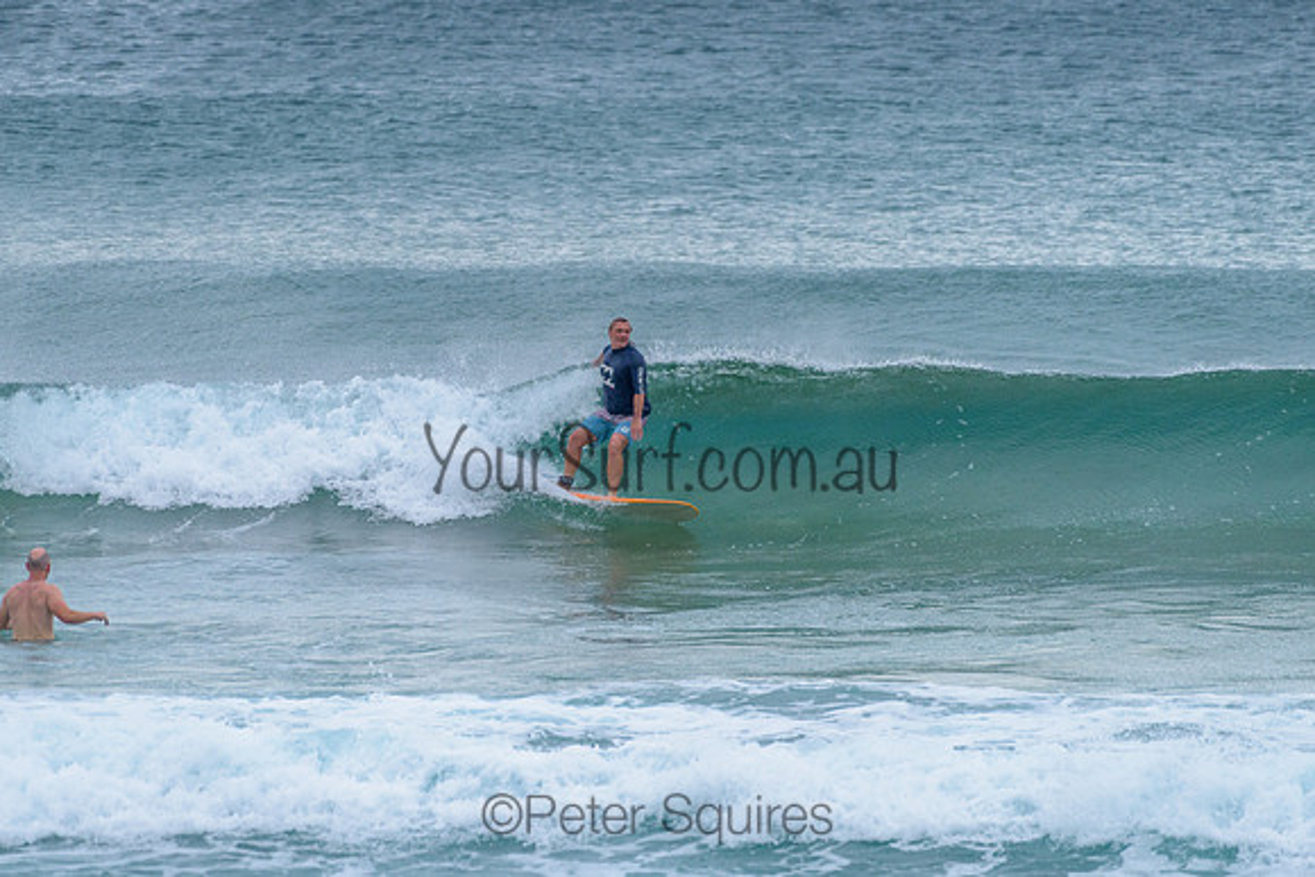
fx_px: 22402
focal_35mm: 613
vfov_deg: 2.2
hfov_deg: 3.4
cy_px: 427
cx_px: 640
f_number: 5.6
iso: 640
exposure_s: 1/2000
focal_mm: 500
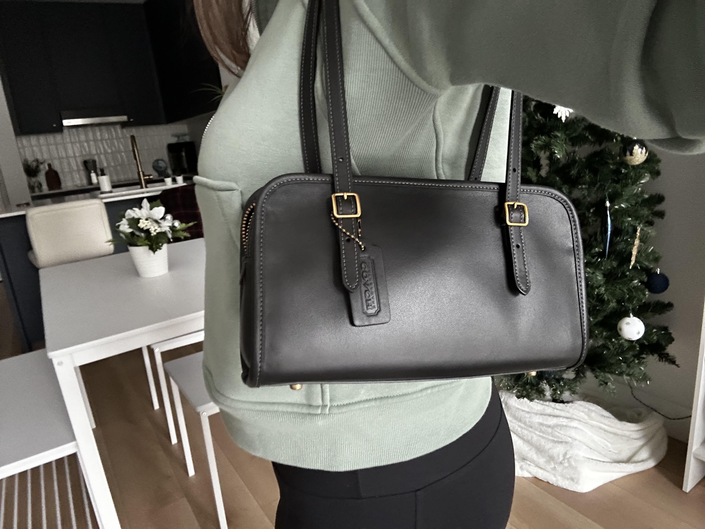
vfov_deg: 58.9
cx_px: 352
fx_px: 468
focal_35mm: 23
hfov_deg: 73.9
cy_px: 264
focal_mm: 2.69
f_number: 1.9
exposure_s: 1/30
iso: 640
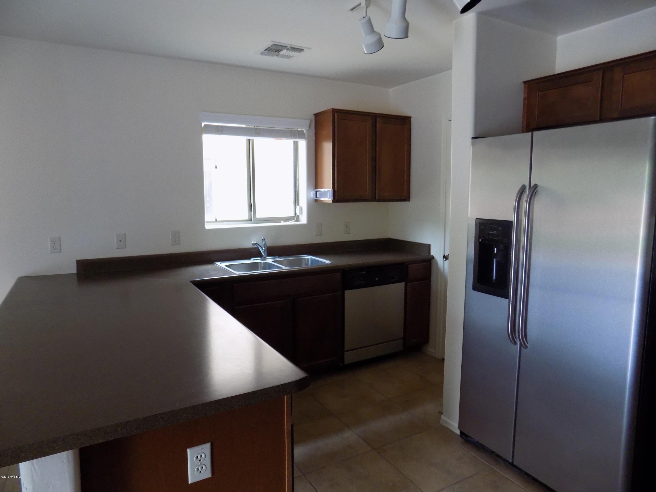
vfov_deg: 58.9
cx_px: 328
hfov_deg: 73.9
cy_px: 246
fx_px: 436
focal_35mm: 23
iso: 250
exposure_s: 1/30
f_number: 3.1
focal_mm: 4
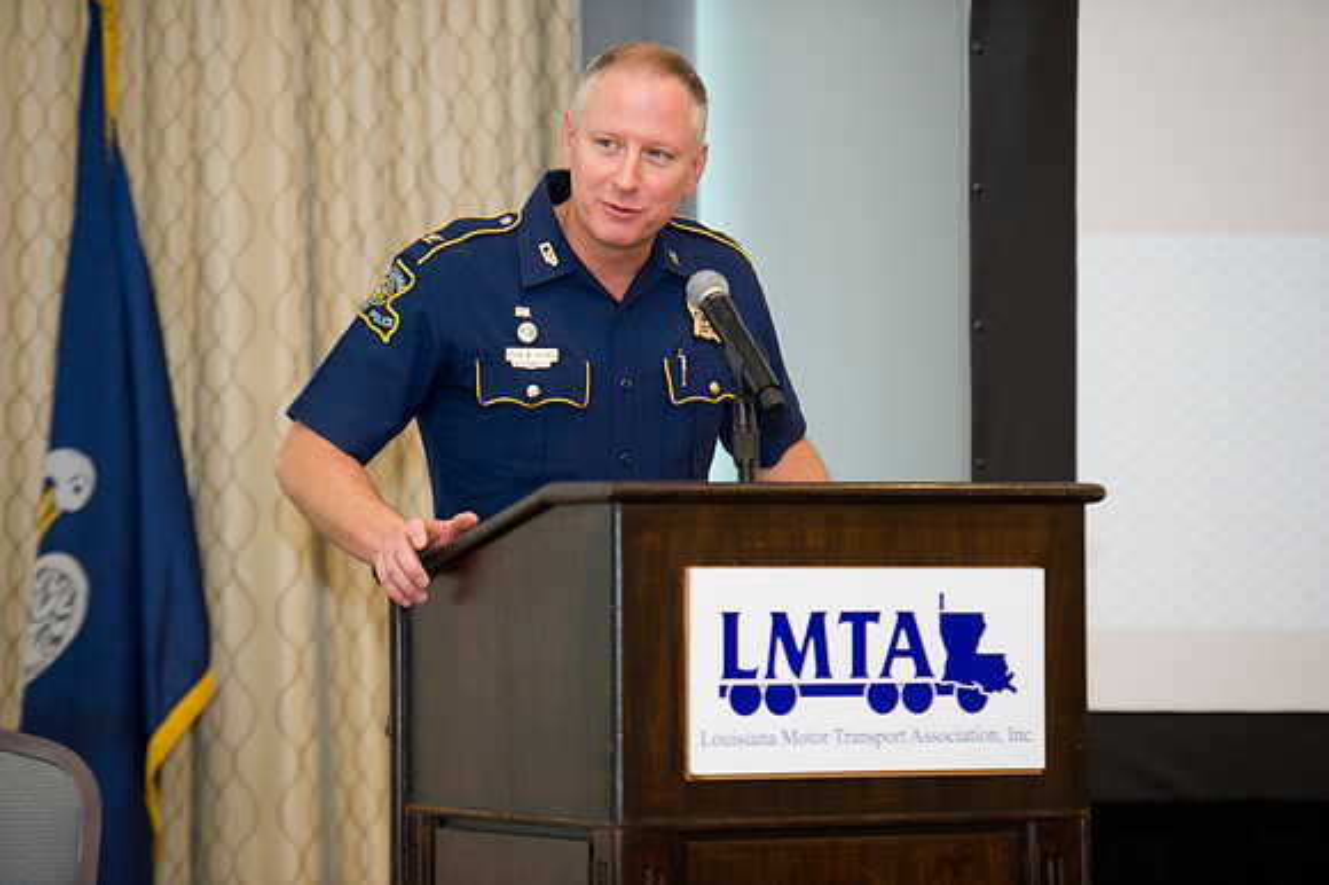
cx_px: 664
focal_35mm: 145
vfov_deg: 9.5
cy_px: 442
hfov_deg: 14.2
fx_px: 5350
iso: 1600
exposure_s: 1/125
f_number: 2.8
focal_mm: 145
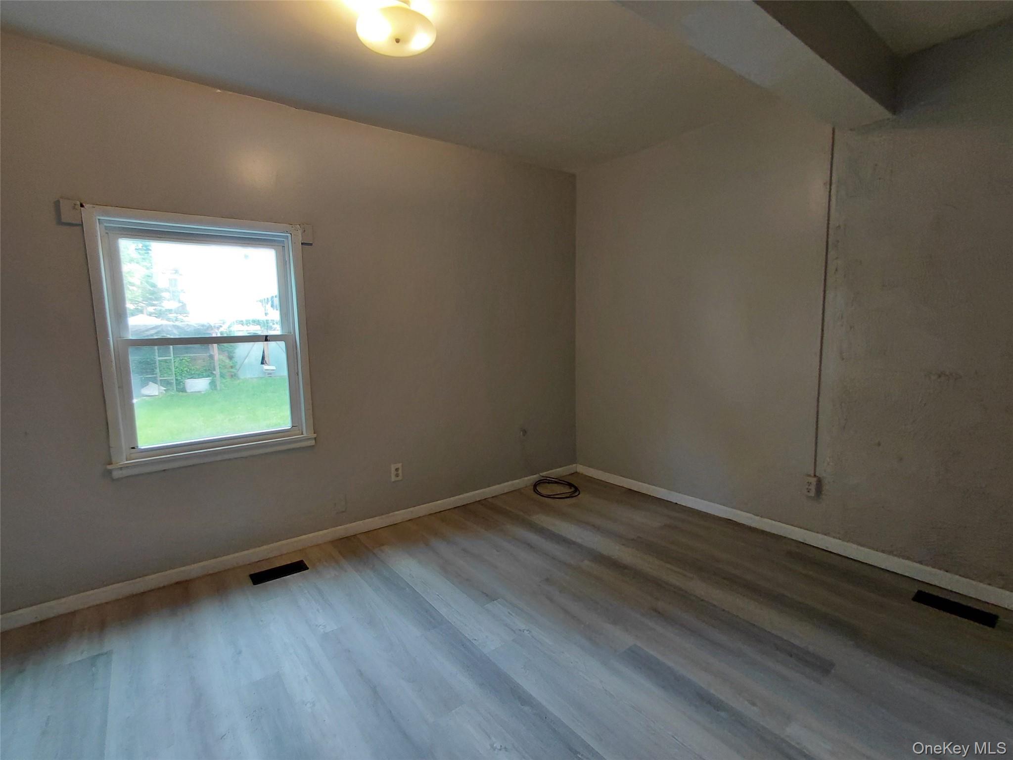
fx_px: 468
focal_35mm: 16
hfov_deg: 94.5
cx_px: 506
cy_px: 380
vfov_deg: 78.1
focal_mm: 1.64
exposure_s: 1/60
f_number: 2.2
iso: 100
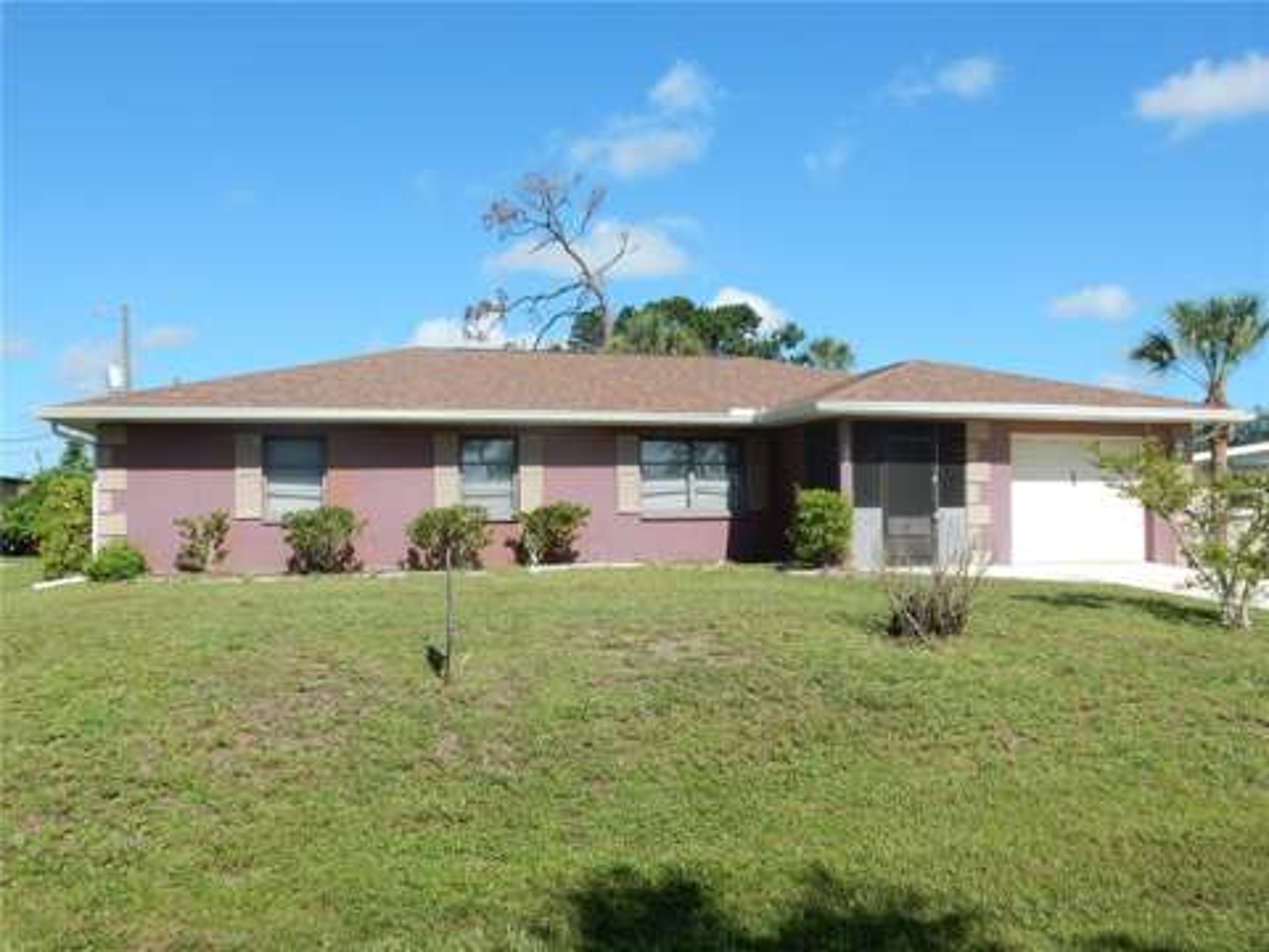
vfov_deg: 46.8
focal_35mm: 30
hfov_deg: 60.0
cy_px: 476
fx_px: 1100
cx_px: 634
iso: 125
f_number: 4
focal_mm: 5.4
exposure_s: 1/1000
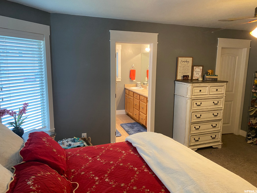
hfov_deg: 67.3
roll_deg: -1.4
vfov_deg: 53.1
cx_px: 128
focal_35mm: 26
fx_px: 193
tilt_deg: -11.0
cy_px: 96
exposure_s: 1/60
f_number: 1.8
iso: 250
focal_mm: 4.25
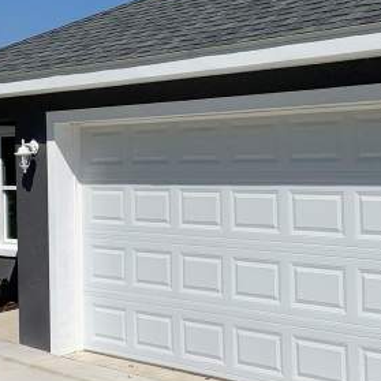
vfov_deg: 26.1
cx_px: 249
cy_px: 153
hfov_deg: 26.0
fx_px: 822
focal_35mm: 66
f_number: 1.8
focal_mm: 4.25
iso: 25
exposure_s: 1/5405
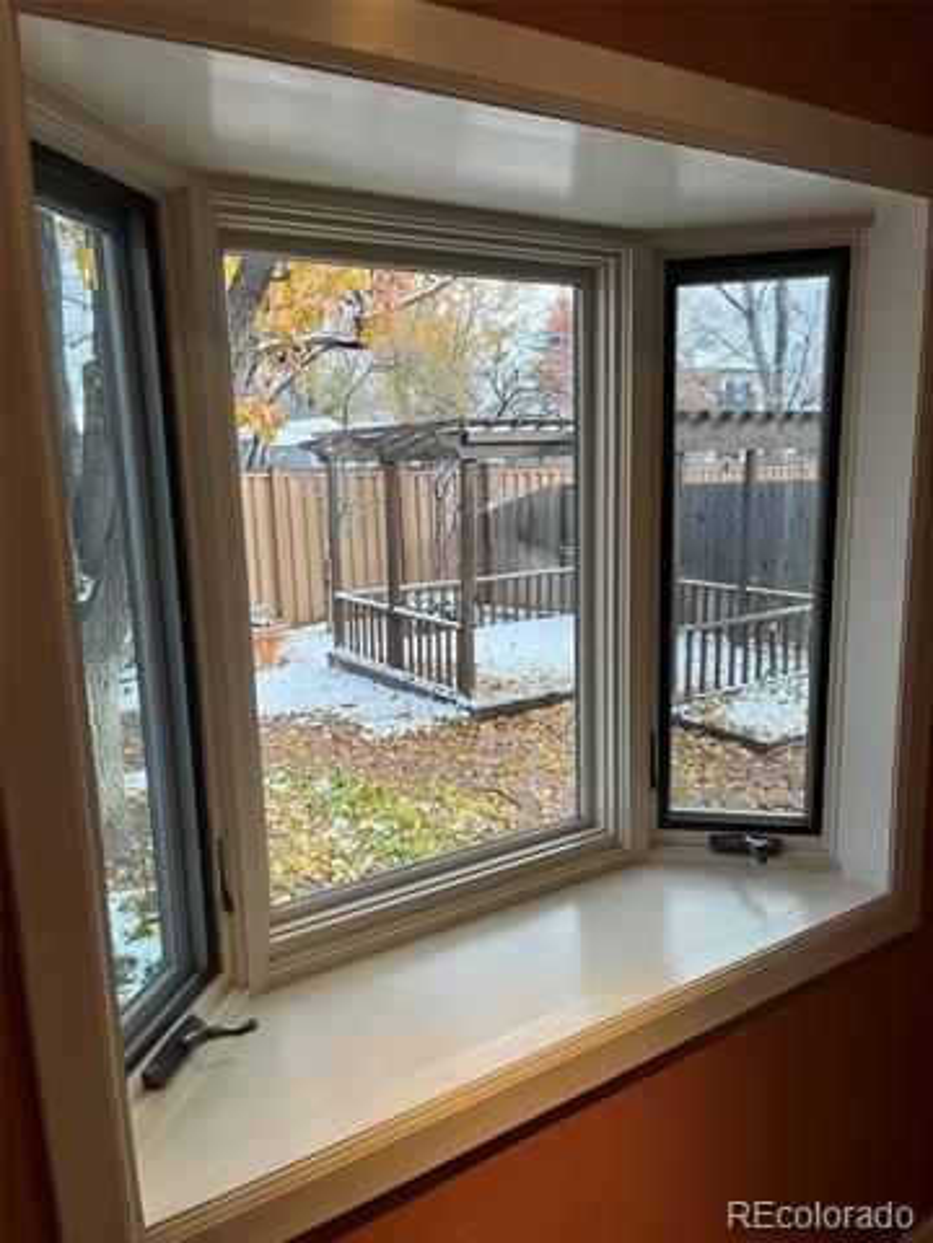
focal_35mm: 26
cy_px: 622
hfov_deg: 53.1
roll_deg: +1.8
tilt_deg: -9.7
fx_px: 934
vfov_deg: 67.3
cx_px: 466
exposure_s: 1/279
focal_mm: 5.1
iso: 40
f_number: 1.6
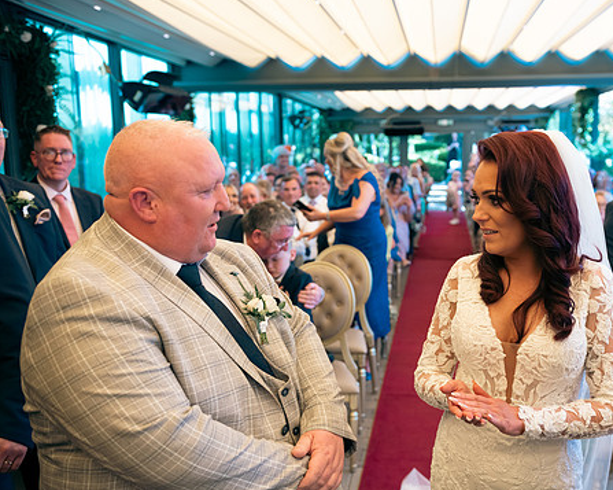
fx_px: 707
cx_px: 395
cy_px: 259
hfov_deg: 46.3
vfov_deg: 38.2
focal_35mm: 39
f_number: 3.5
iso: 250
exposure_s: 1/200
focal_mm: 32
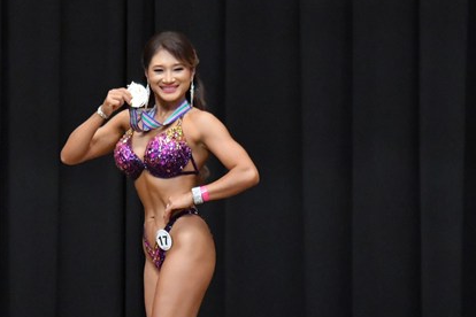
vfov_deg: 3.4
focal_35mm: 406
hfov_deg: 5.1
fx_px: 5368
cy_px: 281
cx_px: 167
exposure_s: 1/400
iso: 8000
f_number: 5.6
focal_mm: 145
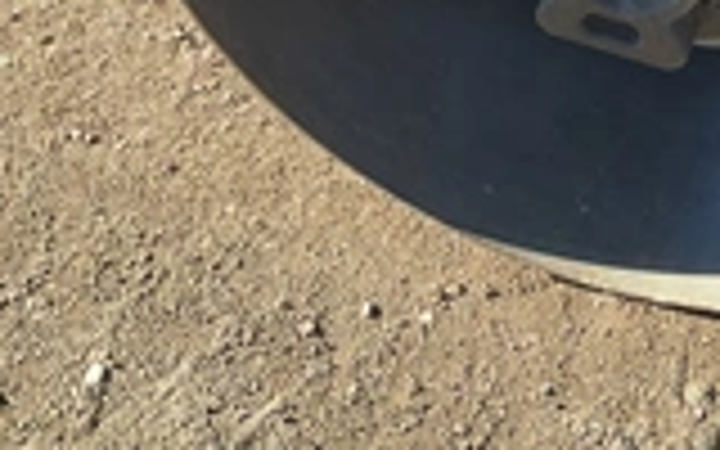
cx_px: 644
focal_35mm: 77
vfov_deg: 16.3
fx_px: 1511
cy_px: -76
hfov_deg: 26.0
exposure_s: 1/231
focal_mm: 3
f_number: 1.8
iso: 20
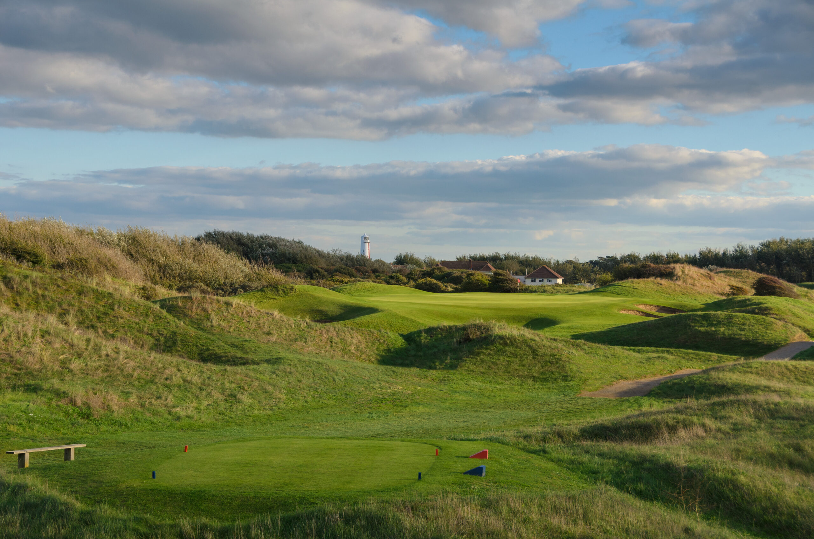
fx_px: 1760
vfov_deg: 17.4
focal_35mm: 78
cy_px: 270
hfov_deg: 26.0
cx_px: 407
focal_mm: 52
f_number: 8
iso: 160
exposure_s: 1/400
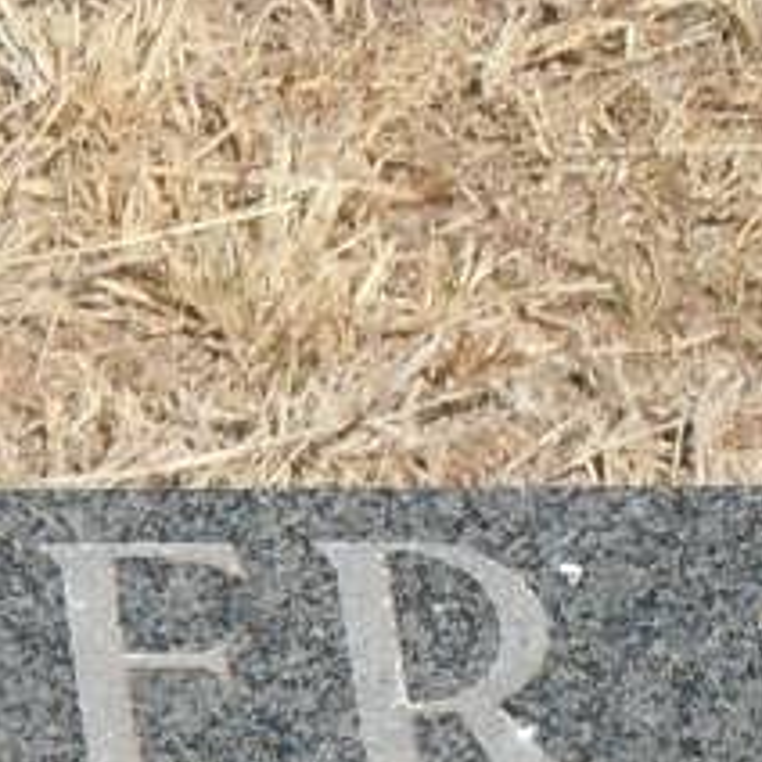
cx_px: -496
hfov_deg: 4.5
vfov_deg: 4.5
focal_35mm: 385
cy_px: 1377
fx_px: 9588
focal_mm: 13.9
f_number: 8.6
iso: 200
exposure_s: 1/320
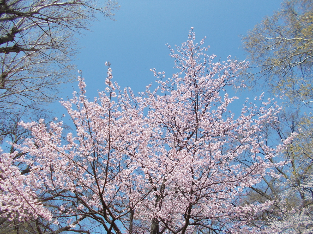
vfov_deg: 53.1
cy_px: 117
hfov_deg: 67.3
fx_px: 235
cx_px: 156
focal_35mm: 26
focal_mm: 4.6
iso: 80
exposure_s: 1/125
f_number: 8
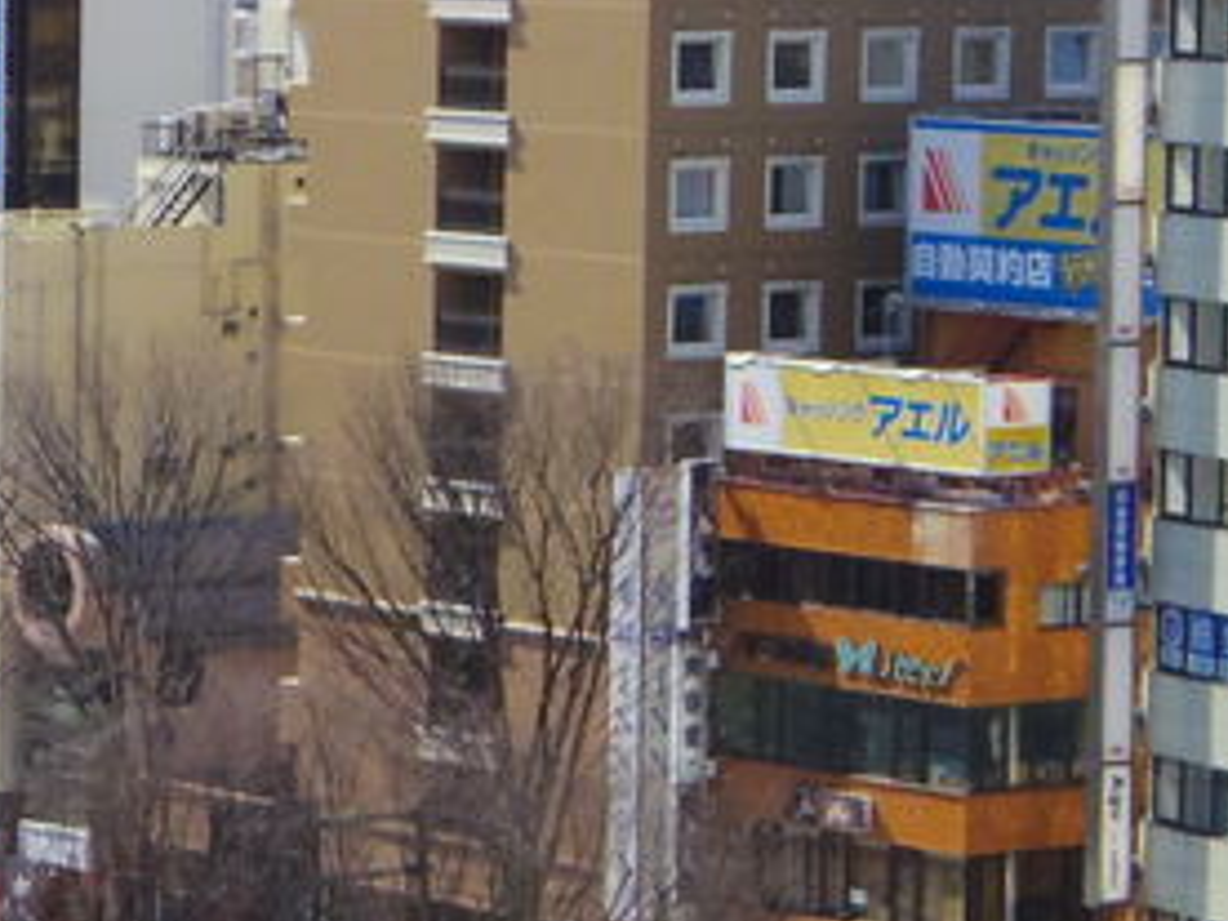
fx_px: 7237
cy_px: 325
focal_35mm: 204
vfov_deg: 7.3
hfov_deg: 9.2
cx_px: -1019
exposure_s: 1/1250
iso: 250
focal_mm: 8.5
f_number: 4.5
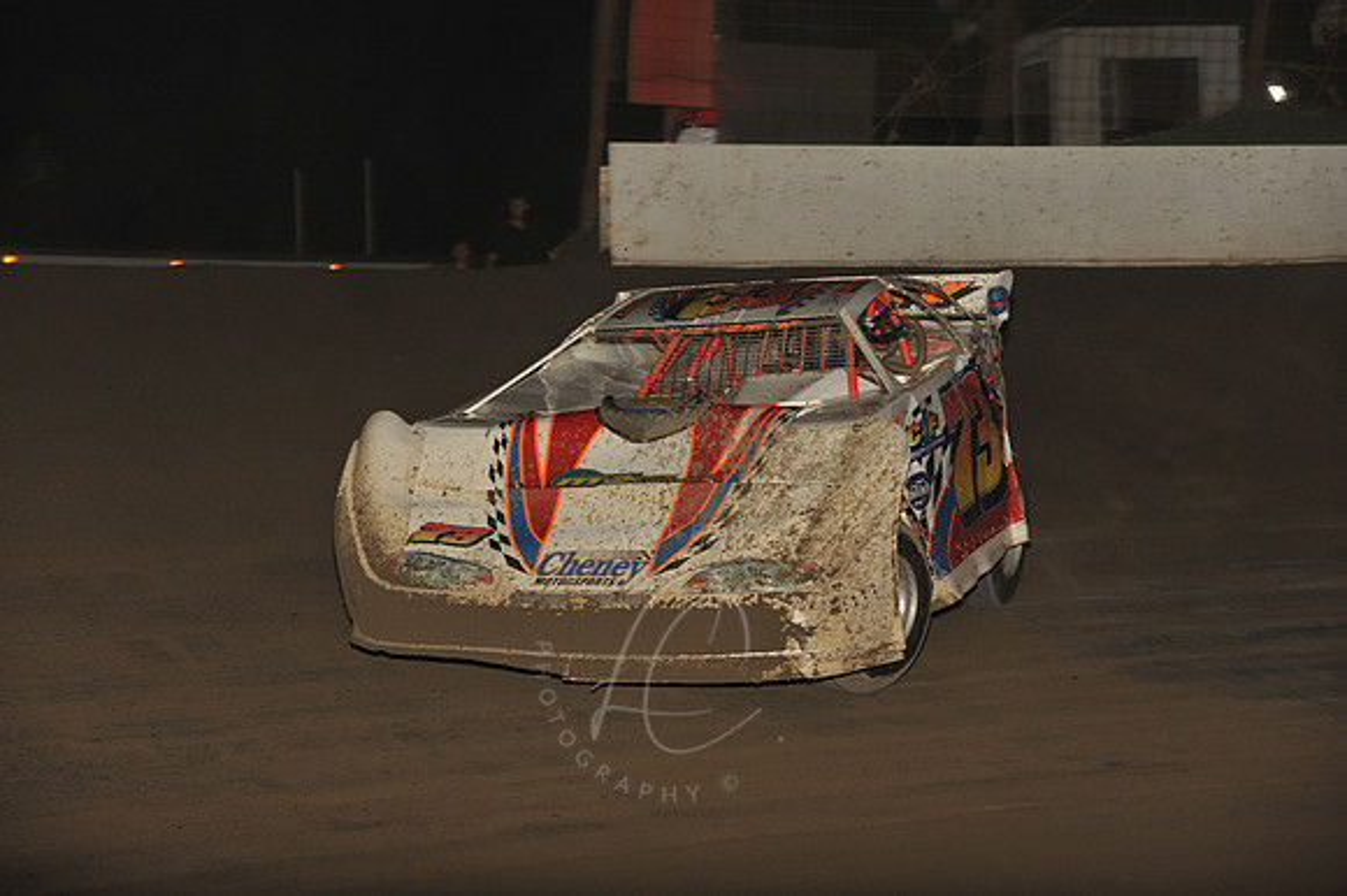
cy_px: 448
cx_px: 674
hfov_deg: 14.2
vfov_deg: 9.5
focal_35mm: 145
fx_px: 5422
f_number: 7.1
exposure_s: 1/320
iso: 1000
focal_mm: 145
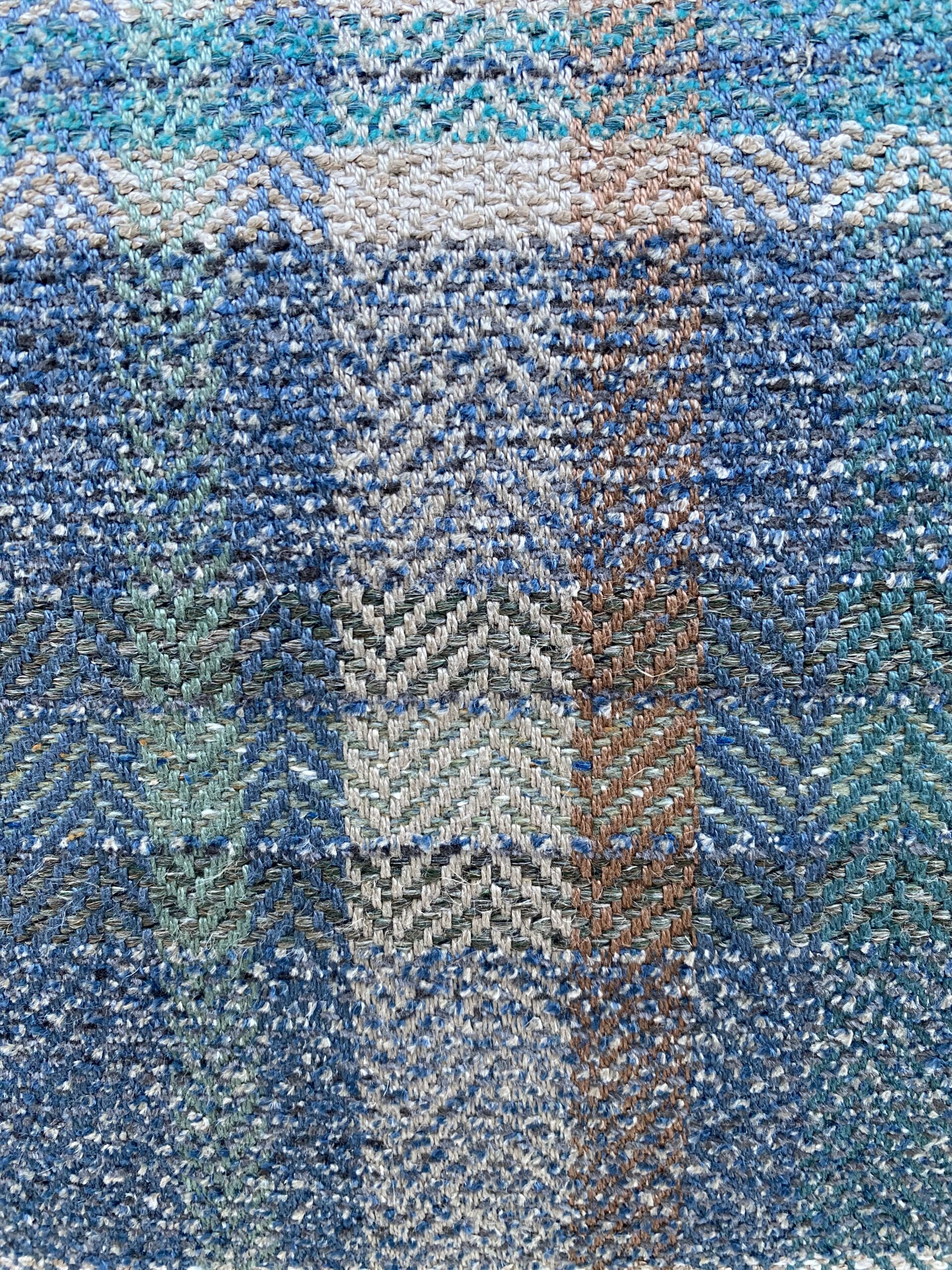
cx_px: 476
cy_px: 635
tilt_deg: -24.6
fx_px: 953
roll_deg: -0.5
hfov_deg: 53.1
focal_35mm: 26
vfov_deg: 67.3
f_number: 1.8
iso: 125
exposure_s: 1/92
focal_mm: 4.25
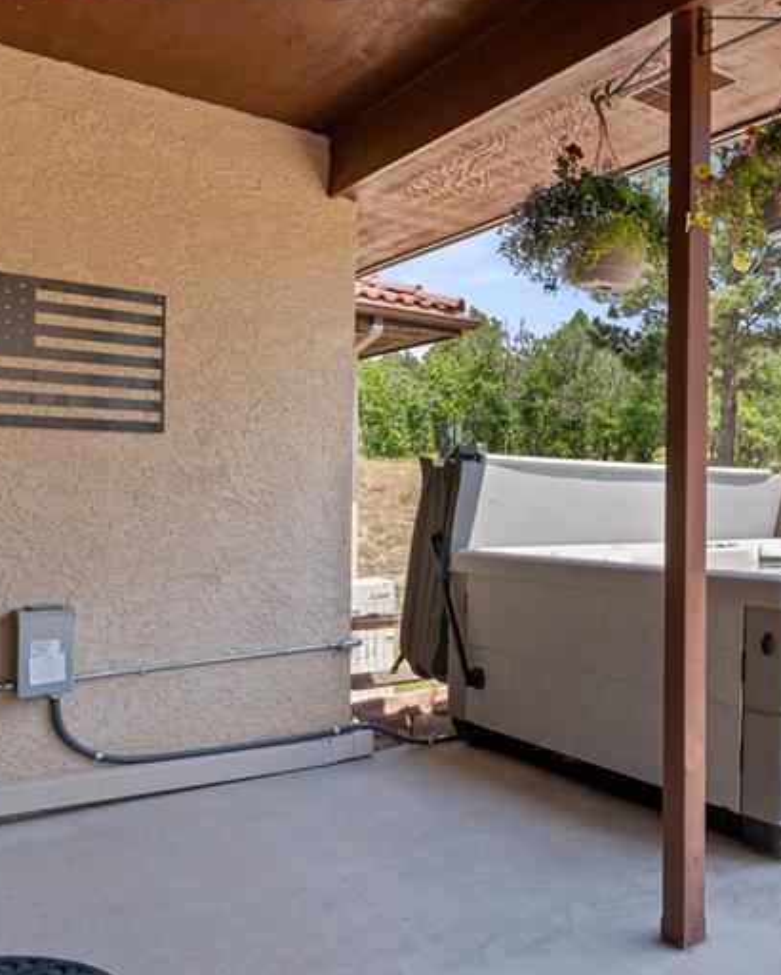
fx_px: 885
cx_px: 764
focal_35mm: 31
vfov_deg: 57.7
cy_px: 470
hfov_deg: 41.9
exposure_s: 1/250
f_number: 8
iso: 400
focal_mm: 10.9
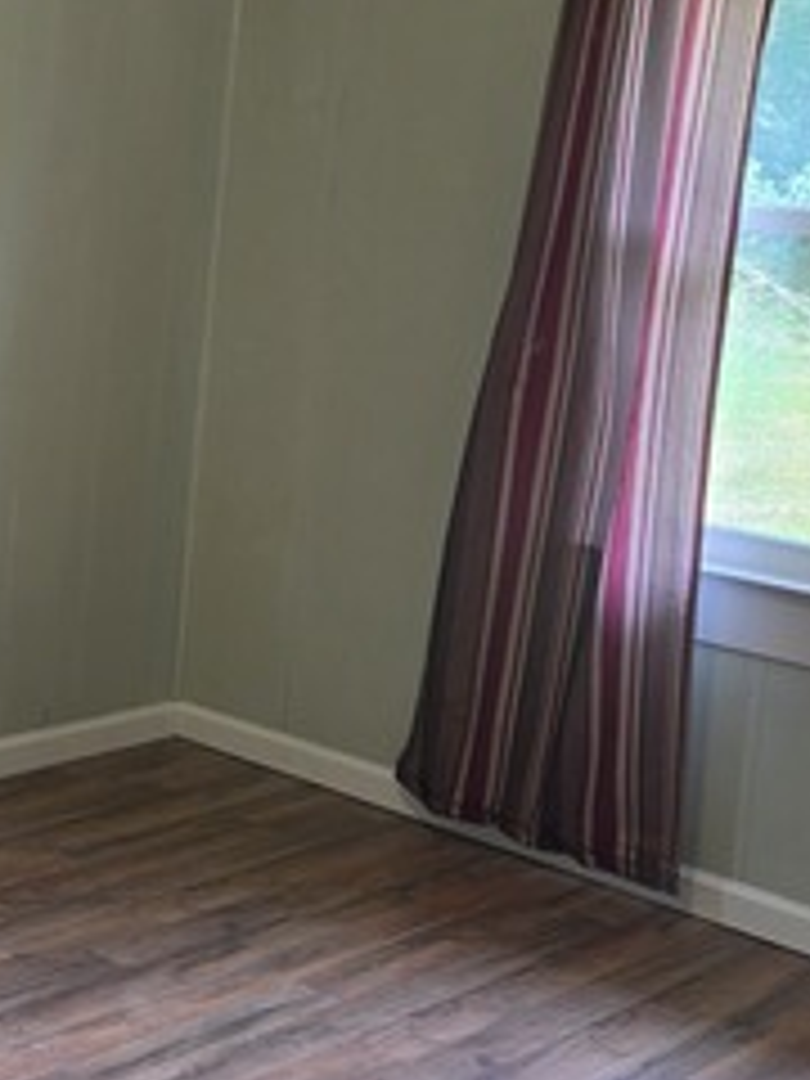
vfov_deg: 30.1
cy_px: 362
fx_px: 1997
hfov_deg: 21.5
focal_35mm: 64
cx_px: -117
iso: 50
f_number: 1.8
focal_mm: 5.4
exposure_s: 1/120
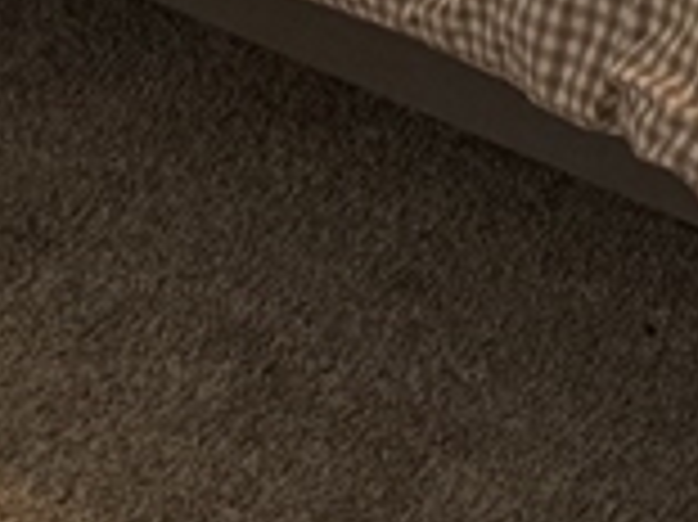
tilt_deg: -9.4
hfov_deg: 10.6
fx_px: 3204
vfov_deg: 7.8
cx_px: 1707
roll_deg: -0.6
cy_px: -1152
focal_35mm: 159
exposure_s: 1/120
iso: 200
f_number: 1.78
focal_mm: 6.76
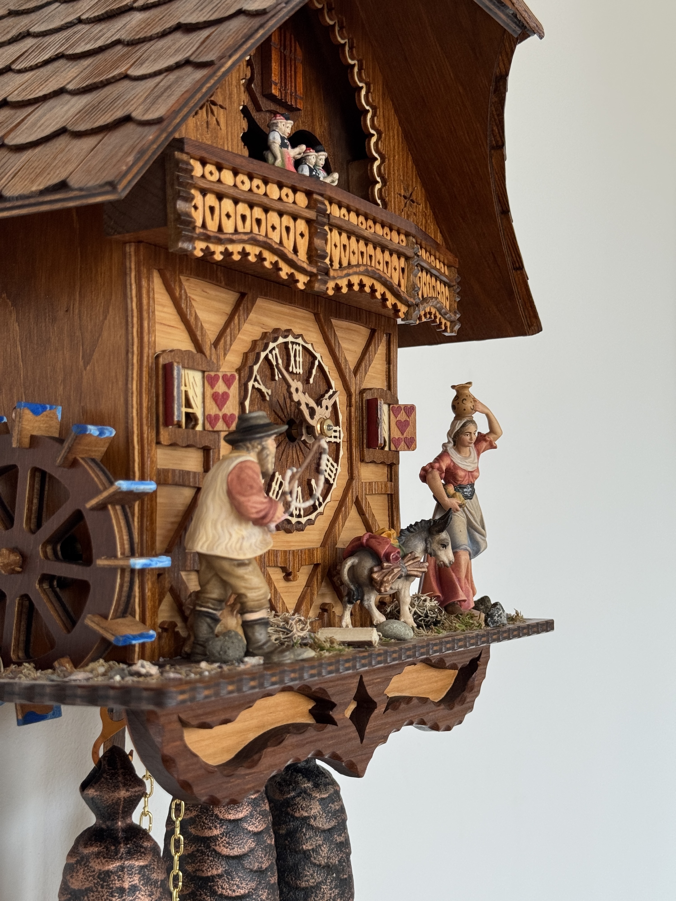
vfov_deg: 39.7
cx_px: 338
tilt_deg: +3.6
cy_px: 450
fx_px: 1250
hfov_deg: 30.3
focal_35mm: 48
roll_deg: +0.1
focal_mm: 6.76
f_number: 1.78
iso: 50
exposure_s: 1/121
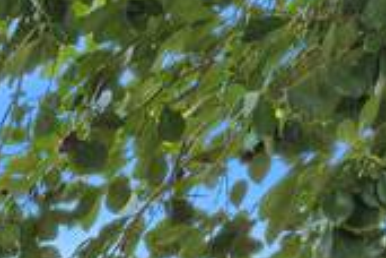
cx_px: -849
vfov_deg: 8.6
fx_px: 1126
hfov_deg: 10.6
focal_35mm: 105
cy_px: 944
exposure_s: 1/80
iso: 250
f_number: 9
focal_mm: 14
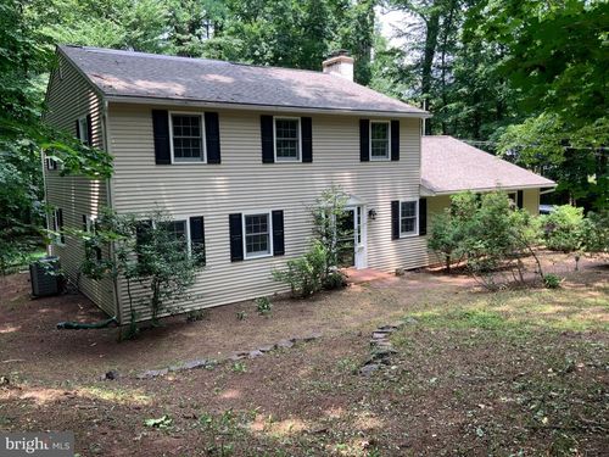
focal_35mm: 29
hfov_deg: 61.7
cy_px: 228
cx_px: 304
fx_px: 510
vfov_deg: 48.2
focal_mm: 3
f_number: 1.8
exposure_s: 1/130
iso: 16
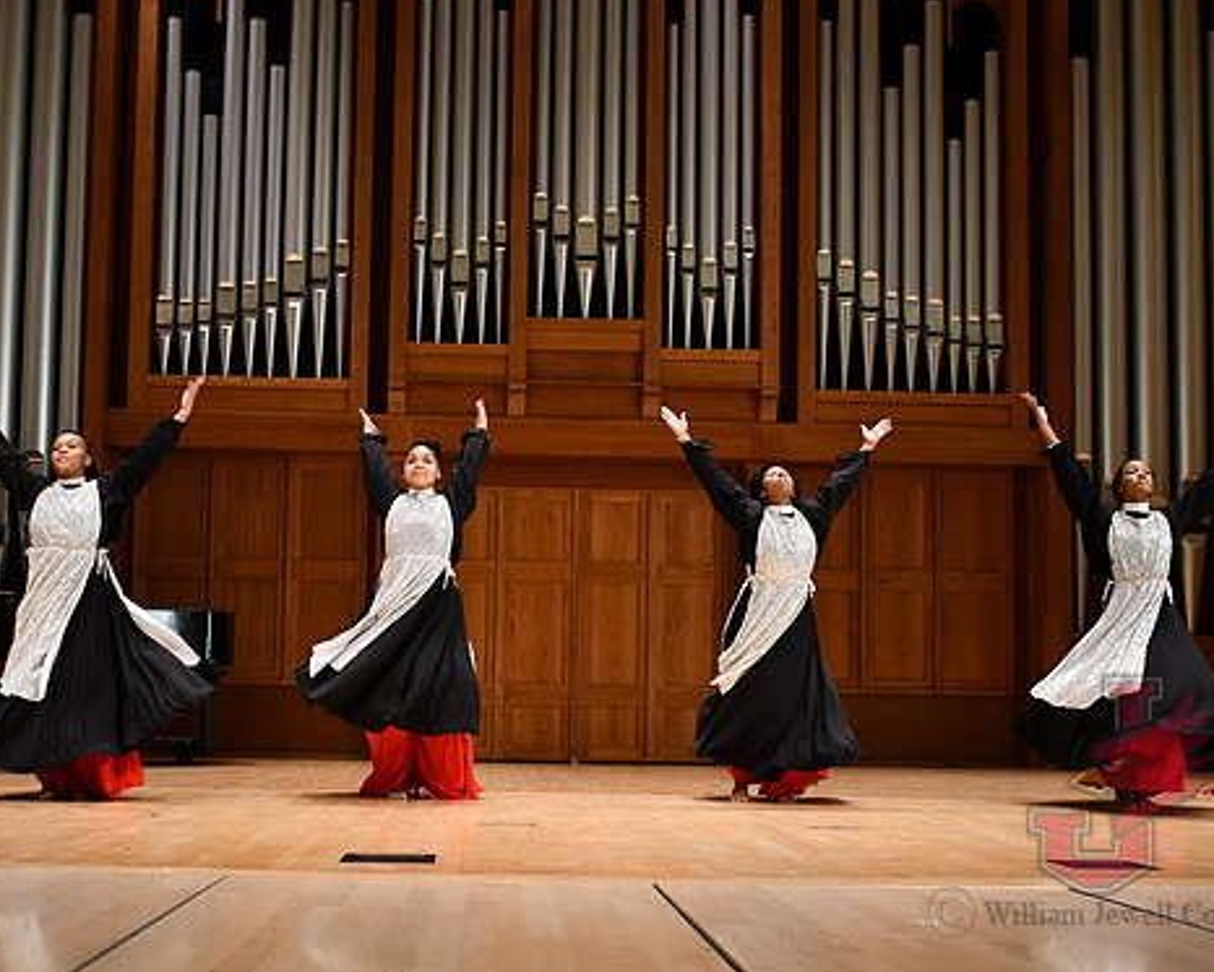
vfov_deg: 42.2
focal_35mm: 35
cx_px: 573
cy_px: 472
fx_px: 1258
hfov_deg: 51.5
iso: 2000
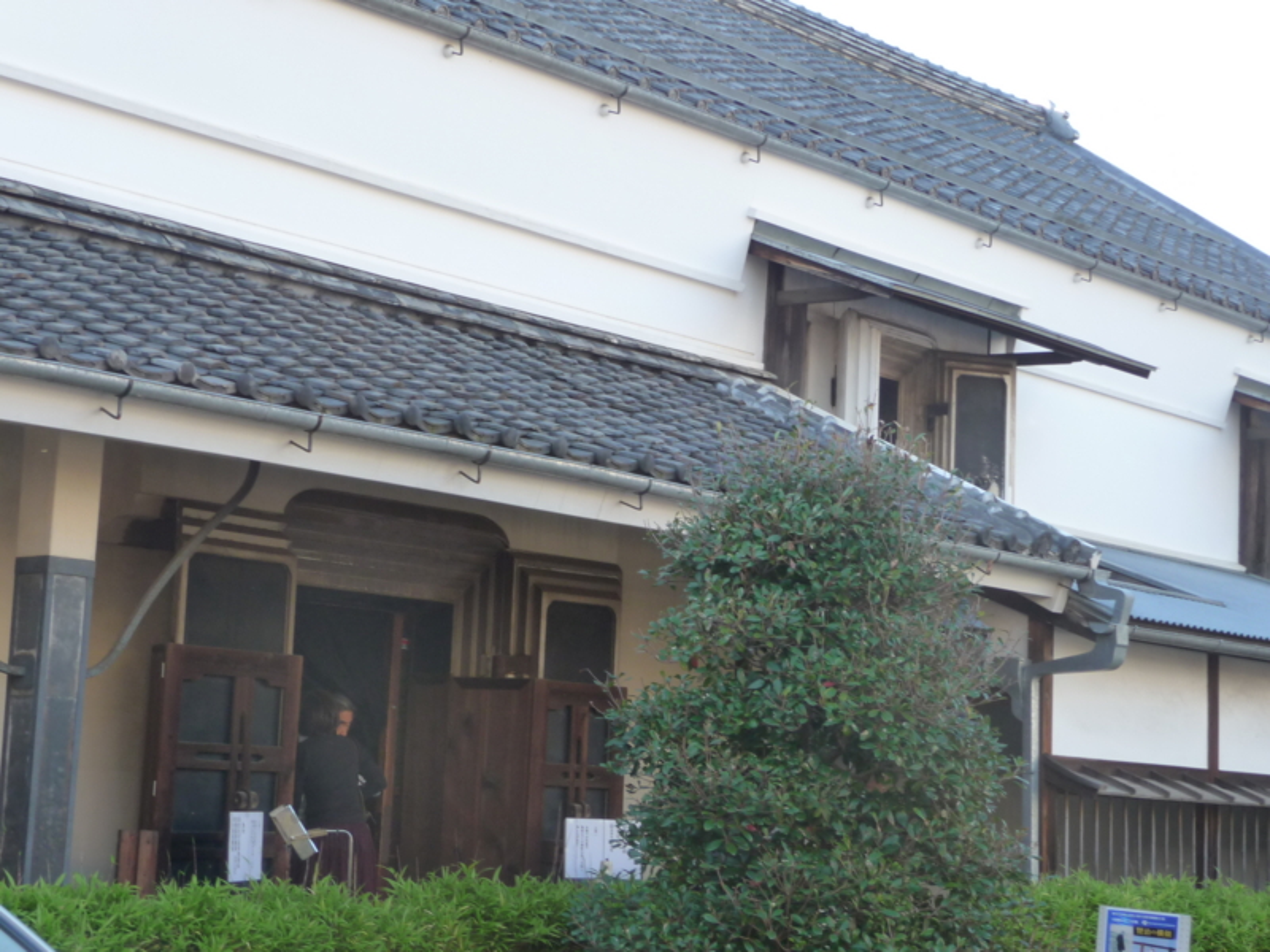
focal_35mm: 67
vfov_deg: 21.9
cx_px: 635
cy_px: 476
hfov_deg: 29.0
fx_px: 2458
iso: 160
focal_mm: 11.3
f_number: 4.5
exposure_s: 1/80
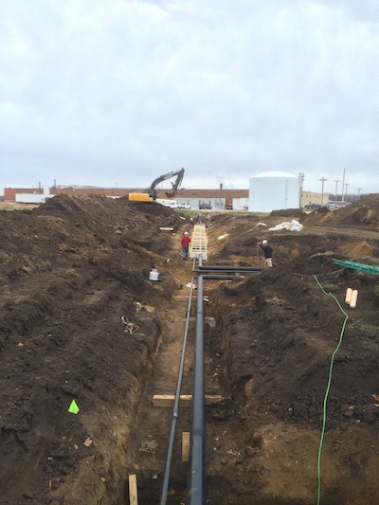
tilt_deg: -5.5
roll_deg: -0.5
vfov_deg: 61.6
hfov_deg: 48.2
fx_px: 423
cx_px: 190
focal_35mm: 29
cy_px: 252
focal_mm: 4.15
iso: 32
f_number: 2.2
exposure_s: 1/224
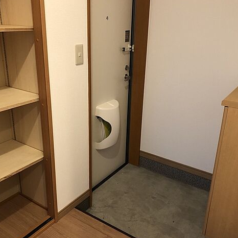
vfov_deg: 48.5
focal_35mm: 34
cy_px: 118
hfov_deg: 48.4
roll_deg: -0.5
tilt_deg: -19.5
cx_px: 115
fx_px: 264
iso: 100
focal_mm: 3.99
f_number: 1.8
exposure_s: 1/15
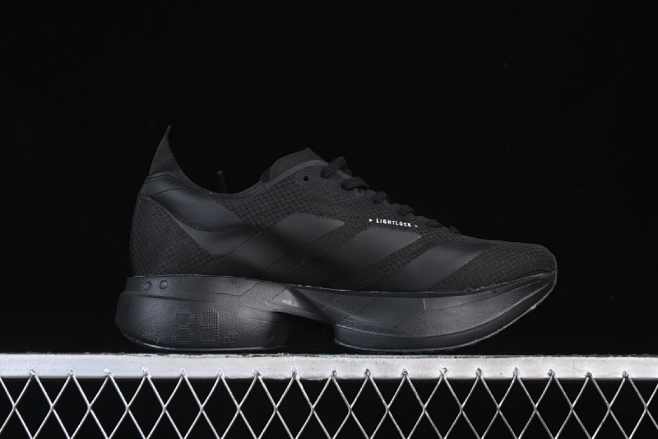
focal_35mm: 75
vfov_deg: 18.2
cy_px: 220
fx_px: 1371
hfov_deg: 27.0
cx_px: 329
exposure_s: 1/50
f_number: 6.3
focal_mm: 50
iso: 160
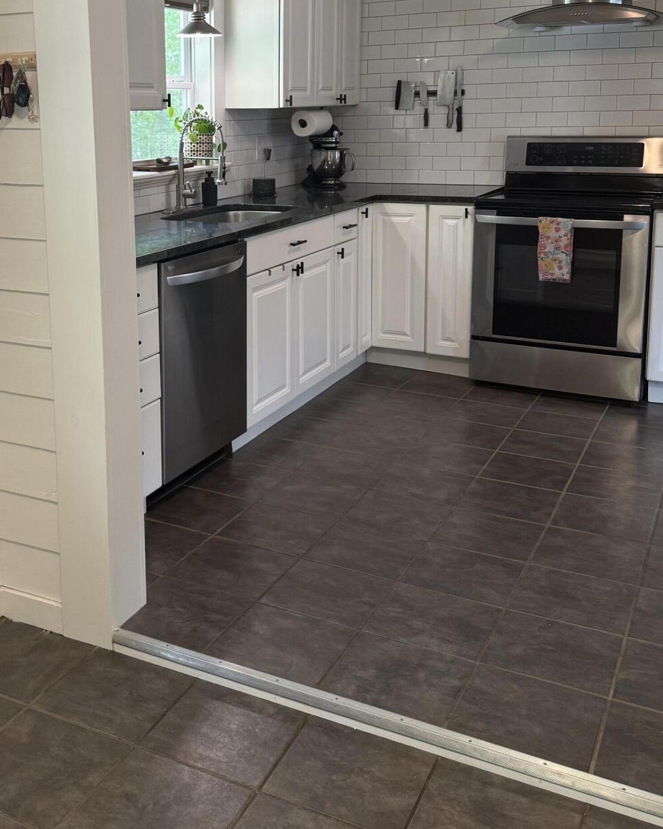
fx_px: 932
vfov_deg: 46.9
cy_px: 257
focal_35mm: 38
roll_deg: +1.0
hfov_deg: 38.6
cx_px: 210
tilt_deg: -8.1
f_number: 1.78
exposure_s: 1/60
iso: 125
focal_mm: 6.76
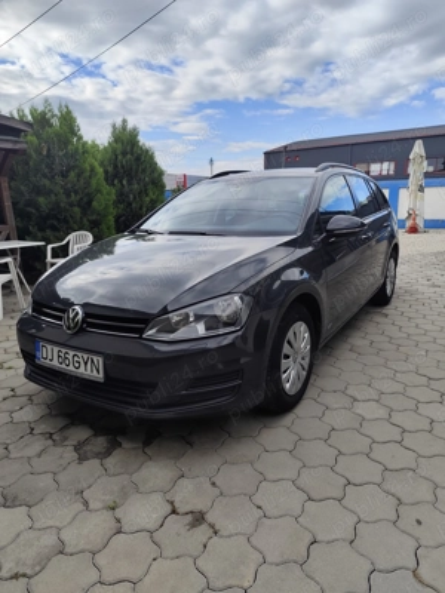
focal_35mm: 23
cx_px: 222
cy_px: 296
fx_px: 394
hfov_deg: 58.9
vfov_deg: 73.9
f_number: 1.65
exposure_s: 1/710
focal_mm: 6.19
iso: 50
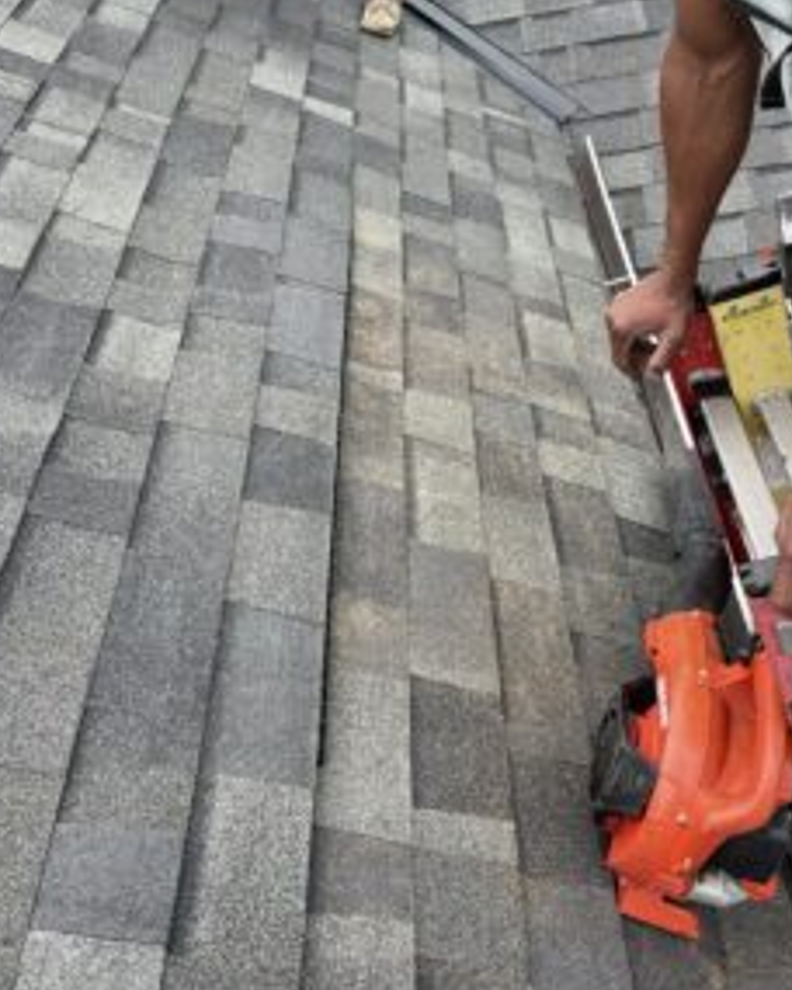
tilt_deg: -42.6
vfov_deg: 58.4
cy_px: 410
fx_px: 879
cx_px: 349
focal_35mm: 30
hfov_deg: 48.4
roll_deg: +16.5
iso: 32
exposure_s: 1/696
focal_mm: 5.1
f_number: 1.6
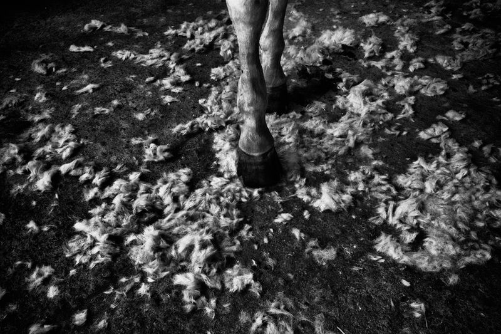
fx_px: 487
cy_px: 167
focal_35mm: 35
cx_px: 250
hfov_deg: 54.4
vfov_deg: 37.8
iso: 1000
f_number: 11
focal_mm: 23
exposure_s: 1/180
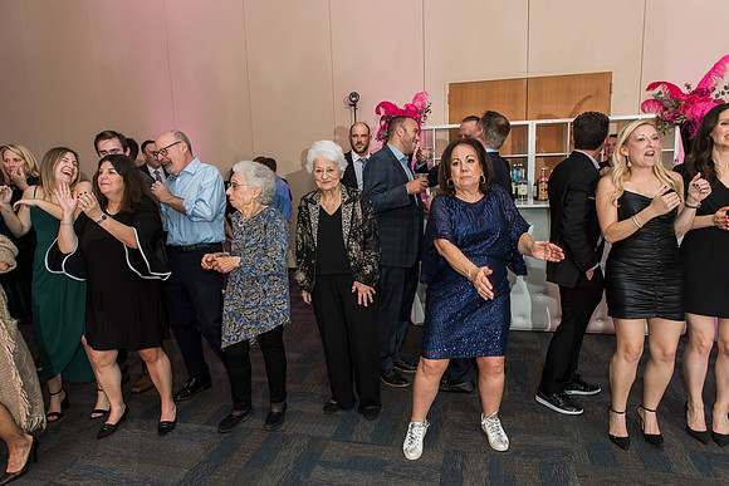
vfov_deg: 53.2
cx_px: 364
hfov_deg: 73.7
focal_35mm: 24
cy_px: 243
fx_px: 486
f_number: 4
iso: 1000
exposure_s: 1/100
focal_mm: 24
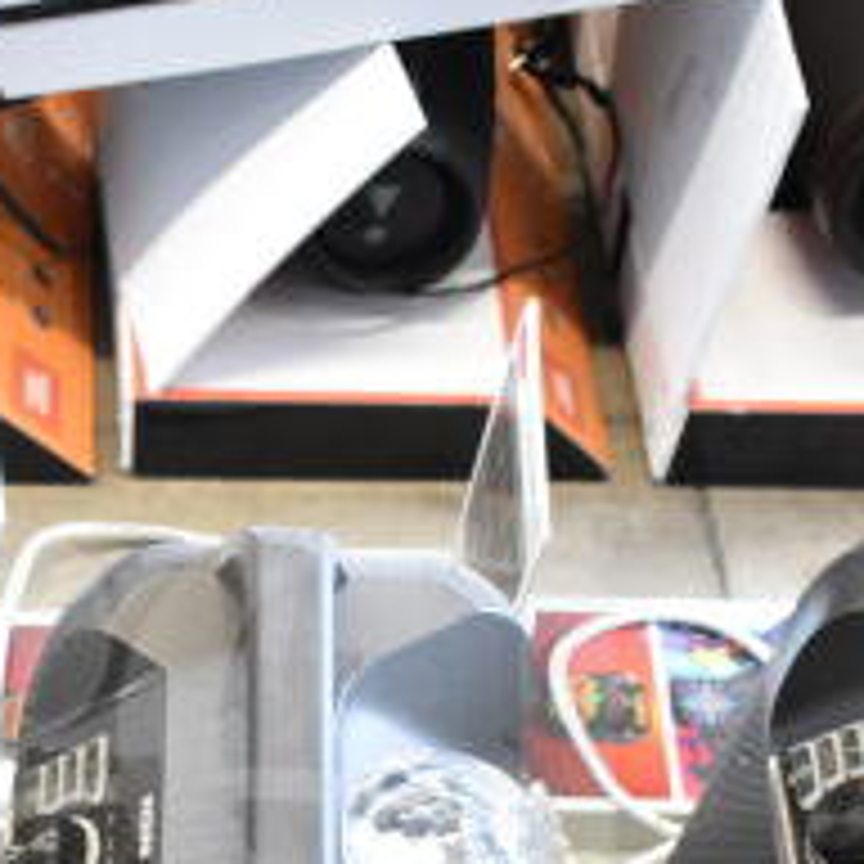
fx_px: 2061
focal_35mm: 73
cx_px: 225
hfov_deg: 23.5
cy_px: 862
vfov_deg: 22.7
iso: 1600
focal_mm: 18
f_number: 3.5
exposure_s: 1/50
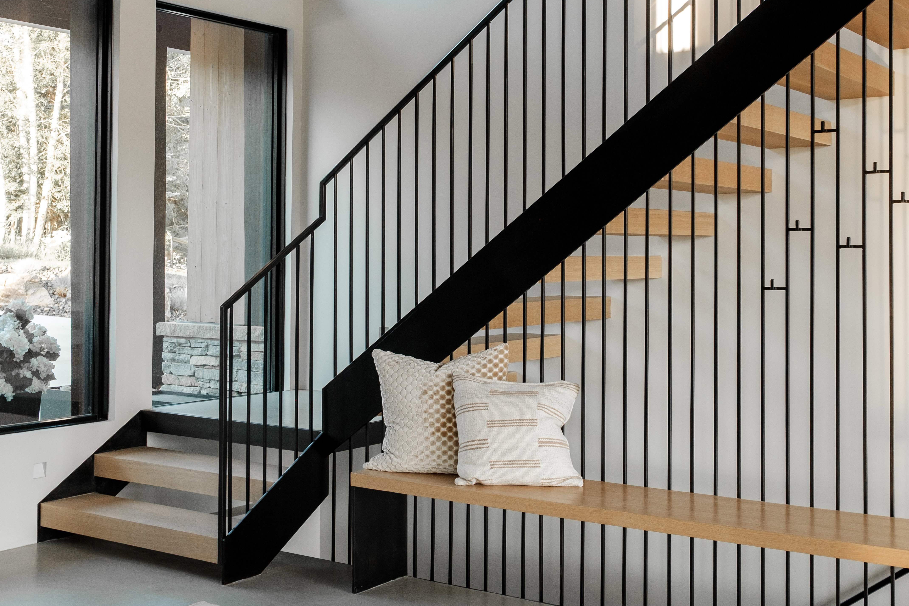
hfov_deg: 41.0
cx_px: 523
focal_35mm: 48
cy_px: 235
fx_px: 1212
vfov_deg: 28.0
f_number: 4.5
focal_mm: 21.9
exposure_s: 1/60
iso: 400
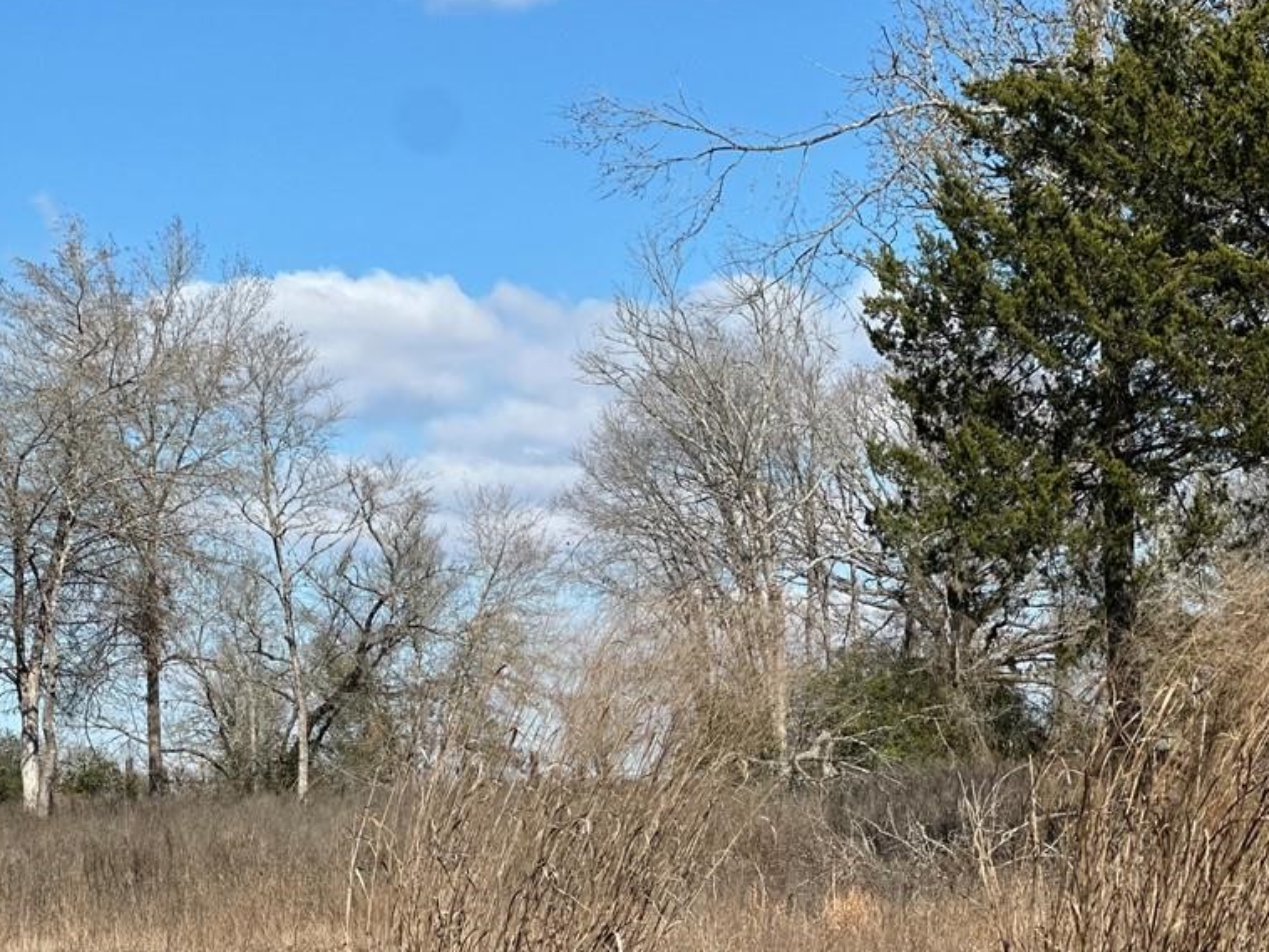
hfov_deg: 18.9
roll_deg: +0.4
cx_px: 571
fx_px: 3814
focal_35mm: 104
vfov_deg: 14.2
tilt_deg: +5.9
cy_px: 617
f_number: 2.8
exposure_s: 1/827
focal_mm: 9
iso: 32
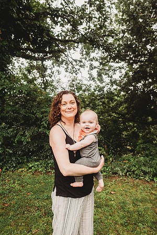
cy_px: 118
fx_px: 157
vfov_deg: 73.7
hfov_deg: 53.1
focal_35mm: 24
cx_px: 78
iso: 400
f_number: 3.5
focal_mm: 24
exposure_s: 1/160
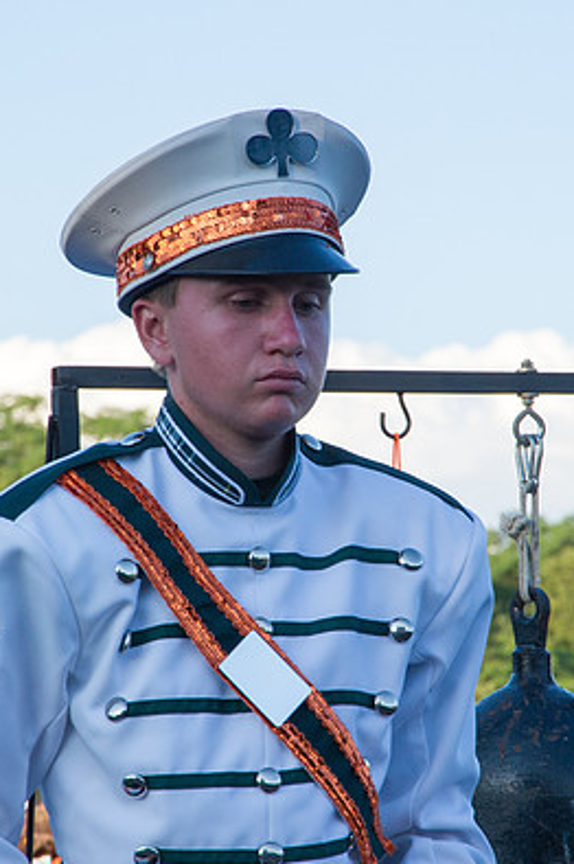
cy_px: 453
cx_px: 305
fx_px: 5271
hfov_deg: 6.2
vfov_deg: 9.4
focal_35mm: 220
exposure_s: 1/400
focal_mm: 120
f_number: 10
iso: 640
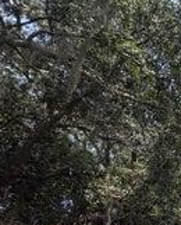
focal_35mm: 54
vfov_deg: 29.8
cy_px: 268
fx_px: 361
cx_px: 419
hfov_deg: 15.9
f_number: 2.2
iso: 64
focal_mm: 2.22
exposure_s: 1/1143
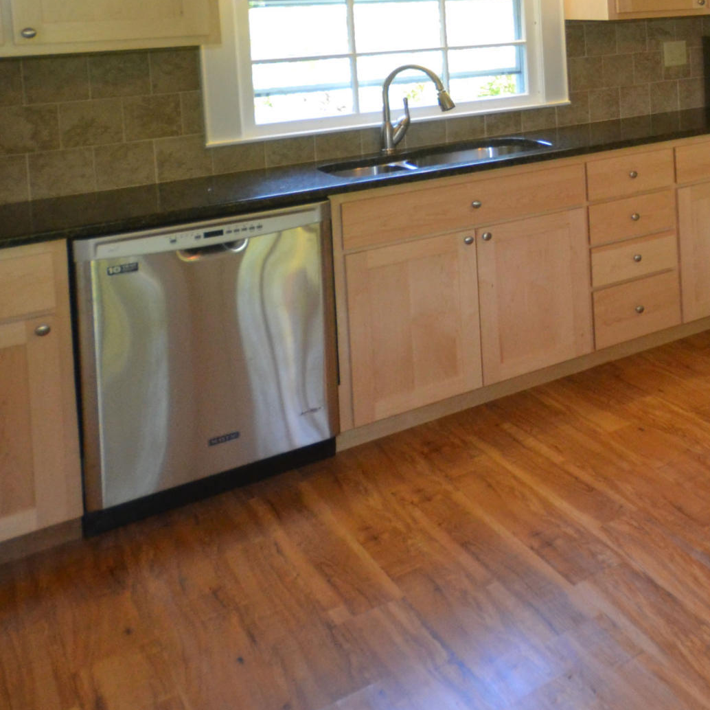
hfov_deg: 31.7
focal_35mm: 37
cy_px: 96
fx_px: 859
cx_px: 970
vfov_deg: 42.0
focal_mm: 10
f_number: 4
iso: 1000
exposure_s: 1/60
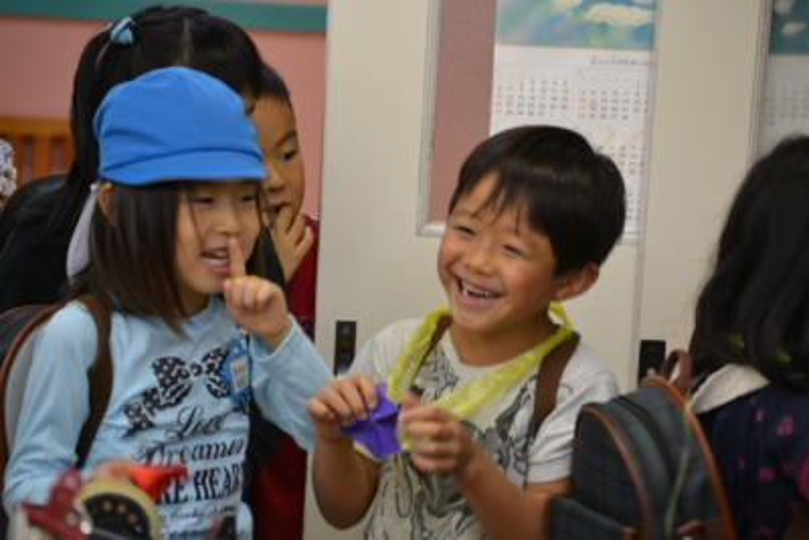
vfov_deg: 9.2
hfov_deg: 13.7
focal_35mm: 150
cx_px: 404
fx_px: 3372
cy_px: 270
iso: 720
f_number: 4.5
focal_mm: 100
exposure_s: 1/60
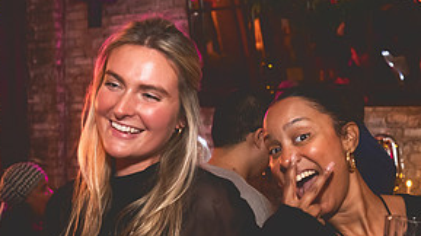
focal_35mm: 52
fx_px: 580
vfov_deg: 22.6
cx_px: 202
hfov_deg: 39.9
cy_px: 199
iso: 3200
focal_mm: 24
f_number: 2.8
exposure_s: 1/100
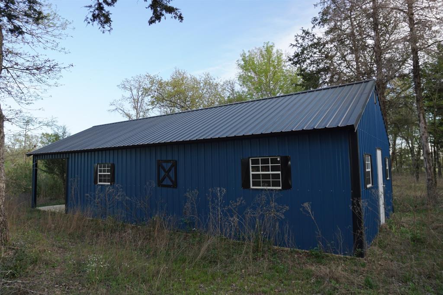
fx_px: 295
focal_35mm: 24
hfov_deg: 73.8
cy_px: 148
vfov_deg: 53.1
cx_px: 222
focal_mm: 16
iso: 100
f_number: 5.6
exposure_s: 1/80
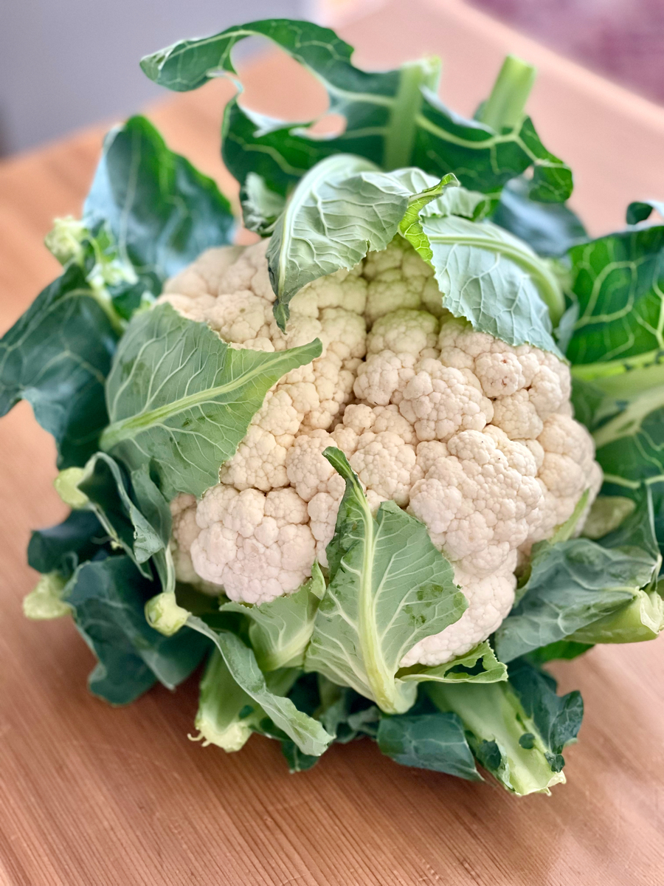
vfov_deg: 30.3
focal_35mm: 64
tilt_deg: -43.8
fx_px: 1637
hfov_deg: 22.9
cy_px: 443
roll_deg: +0.5
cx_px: 332
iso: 250
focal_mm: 7.5
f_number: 2.2
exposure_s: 1/100
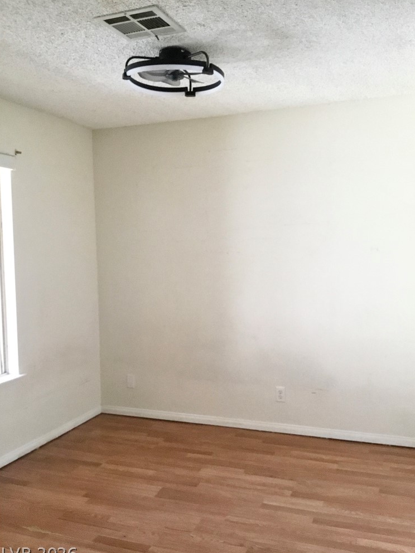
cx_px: 211
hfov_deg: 44.2
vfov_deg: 56.8
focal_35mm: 32
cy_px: 281
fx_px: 512
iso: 200
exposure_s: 1/30
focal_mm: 3.3
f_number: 2.4
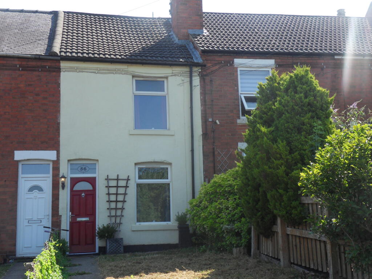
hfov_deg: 36.8
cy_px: 140
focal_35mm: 52
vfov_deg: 28.0
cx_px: 186
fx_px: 559
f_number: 4.5
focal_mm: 9.1
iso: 80
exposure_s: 1/250
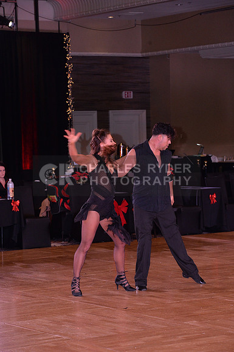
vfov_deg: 16.8
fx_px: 1193
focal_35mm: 122
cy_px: 176
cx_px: 117
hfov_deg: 11.2
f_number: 6.3
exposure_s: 1/250
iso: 2000
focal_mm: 122
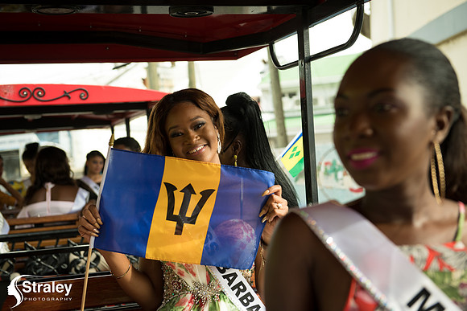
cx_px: 234
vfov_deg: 23.4
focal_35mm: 58
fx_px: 753
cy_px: 156
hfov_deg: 34.5
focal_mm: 58
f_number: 4.5
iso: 160
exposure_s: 1/200
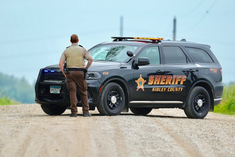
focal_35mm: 400
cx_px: 118
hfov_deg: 5.2
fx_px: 2612
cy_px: 78
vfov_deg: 3.4
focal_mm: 400
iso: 250
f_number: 4
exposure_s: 1/2000
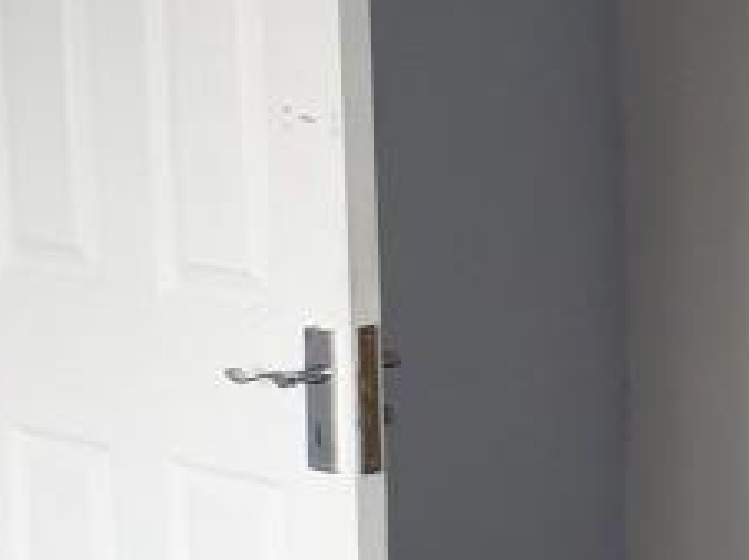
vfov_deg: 12.5
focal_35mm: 118
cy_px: 255
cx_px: 958
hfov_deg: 15.9
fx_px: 2551
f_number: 2.4
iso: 320
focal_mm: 4.3
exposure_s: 1/60
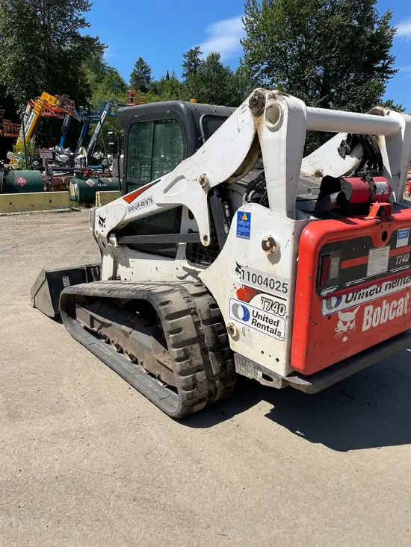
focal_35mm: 26
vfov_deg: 67.3
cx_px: 206
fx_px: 411
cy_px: 274
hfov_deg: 53.1
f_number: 1.6
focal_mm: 4.2
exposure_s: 1/6897
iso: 50
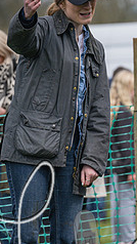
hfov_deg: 2.8
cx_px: 204
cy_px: 168
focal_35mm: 431
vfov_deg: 5.0
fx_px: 2781
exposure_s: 1/3200
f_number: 4
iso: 400
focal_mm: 145
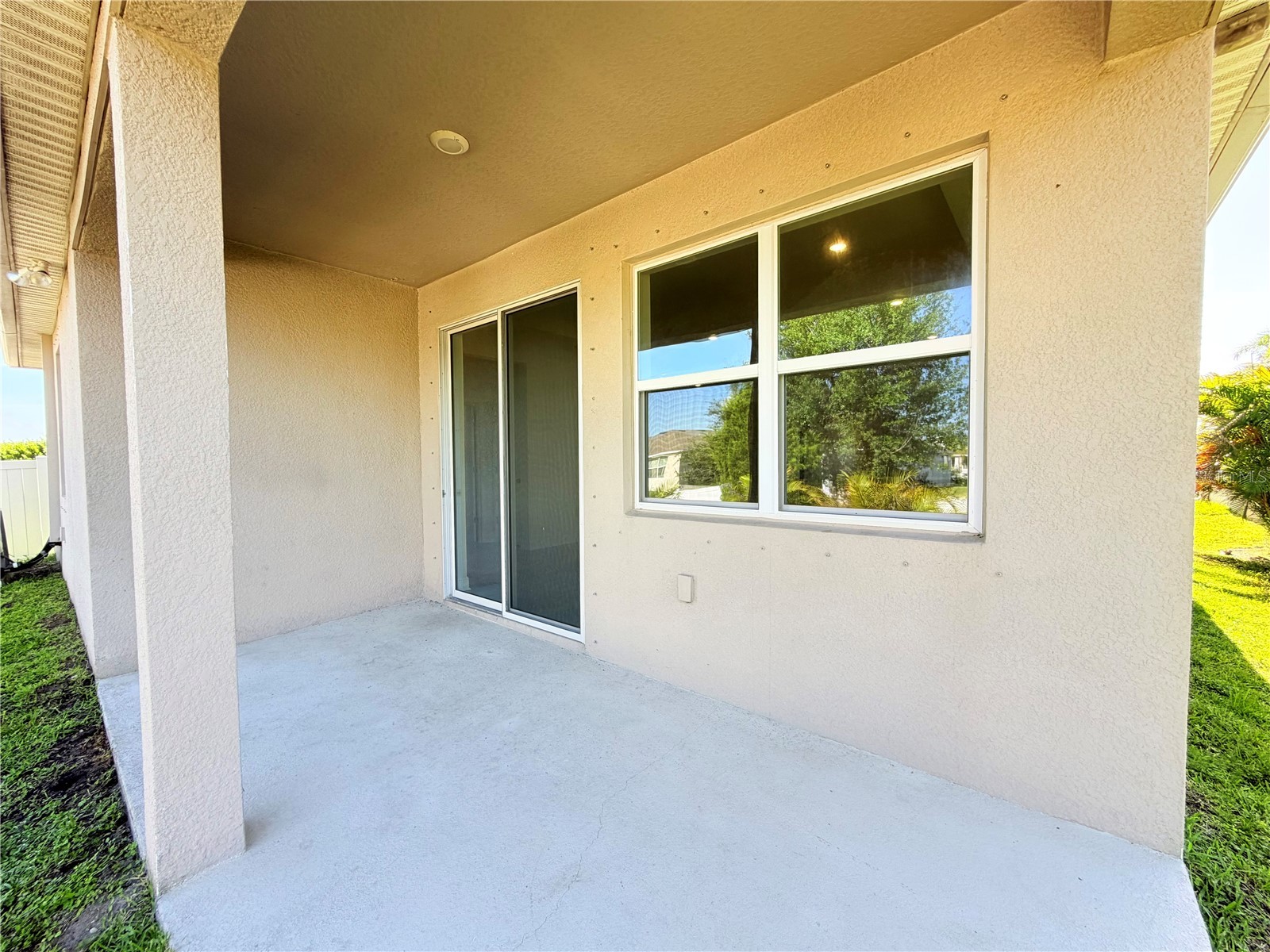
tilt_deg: -1.1
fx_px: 514
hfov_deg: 102.1
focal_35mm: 14
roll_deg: +0.7
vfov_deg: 85.7
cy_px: 476
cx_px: 635
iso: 40
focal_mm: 2.22
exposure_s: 1/186
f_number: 2.2
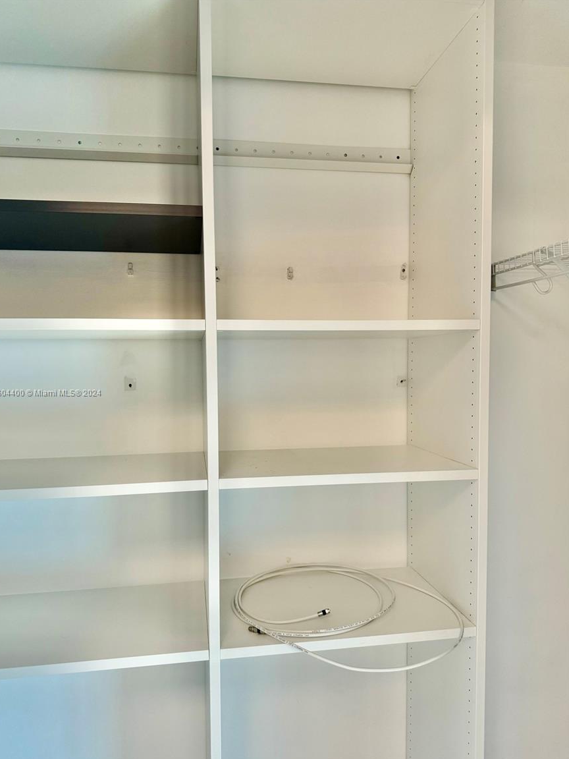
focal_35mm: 25
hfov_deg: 54.9
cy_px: 393
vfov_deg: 69.4
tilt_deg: -3.3
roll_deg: +0.7
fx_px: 548
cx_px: 277
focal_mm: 6.76
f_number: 1.78
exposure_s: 1/60
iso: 200
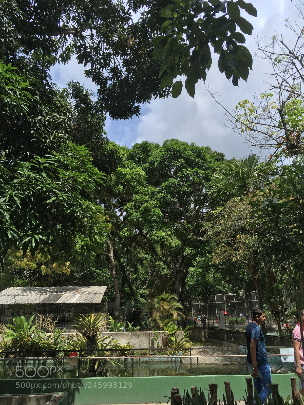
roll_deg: +1.4
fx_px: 340
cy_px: 202
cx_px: 152
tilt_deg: +17.3
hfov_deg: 48.2
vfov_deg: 61.7
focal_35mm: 29
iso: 25
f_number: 2.2
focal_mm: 4.15
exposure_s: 1/1570
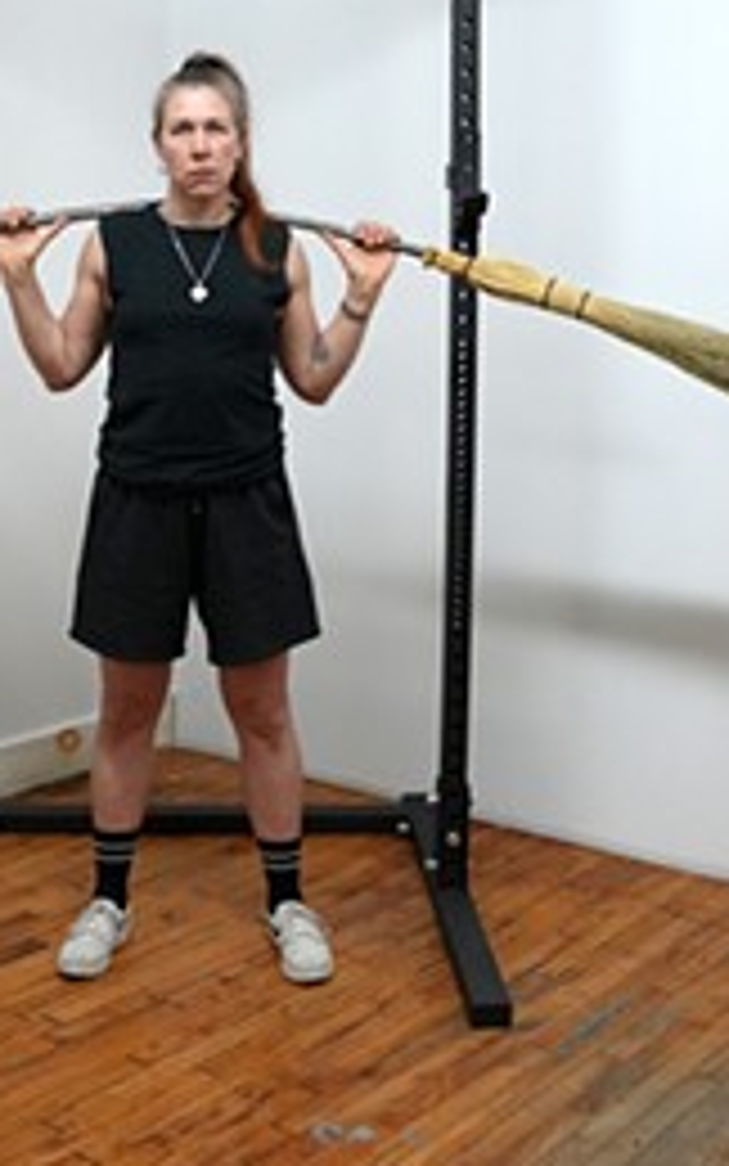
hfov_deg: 25.1
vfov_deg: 39.5
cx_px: 198
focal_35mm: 51
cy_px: 549
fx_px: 1620
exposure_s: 1/160
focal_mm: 18
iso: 1600
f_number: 4
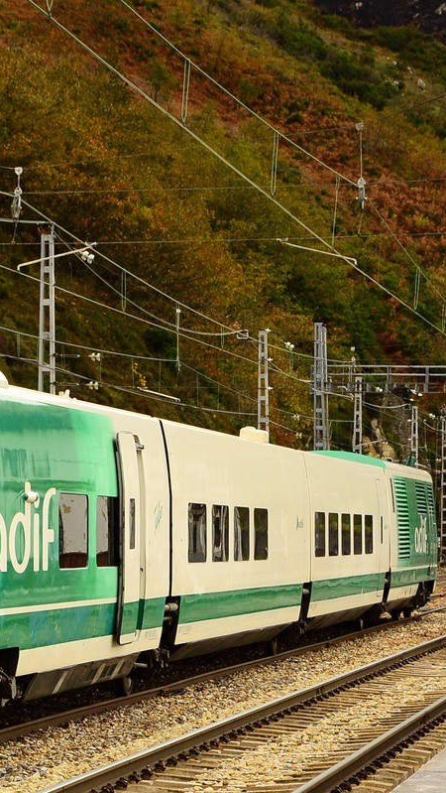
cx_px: 178
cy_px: 499
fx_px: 3172
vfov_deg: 14.2
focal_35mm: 151
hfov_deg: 8.0
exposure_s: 1/160
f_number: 5
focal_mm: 40
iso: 200
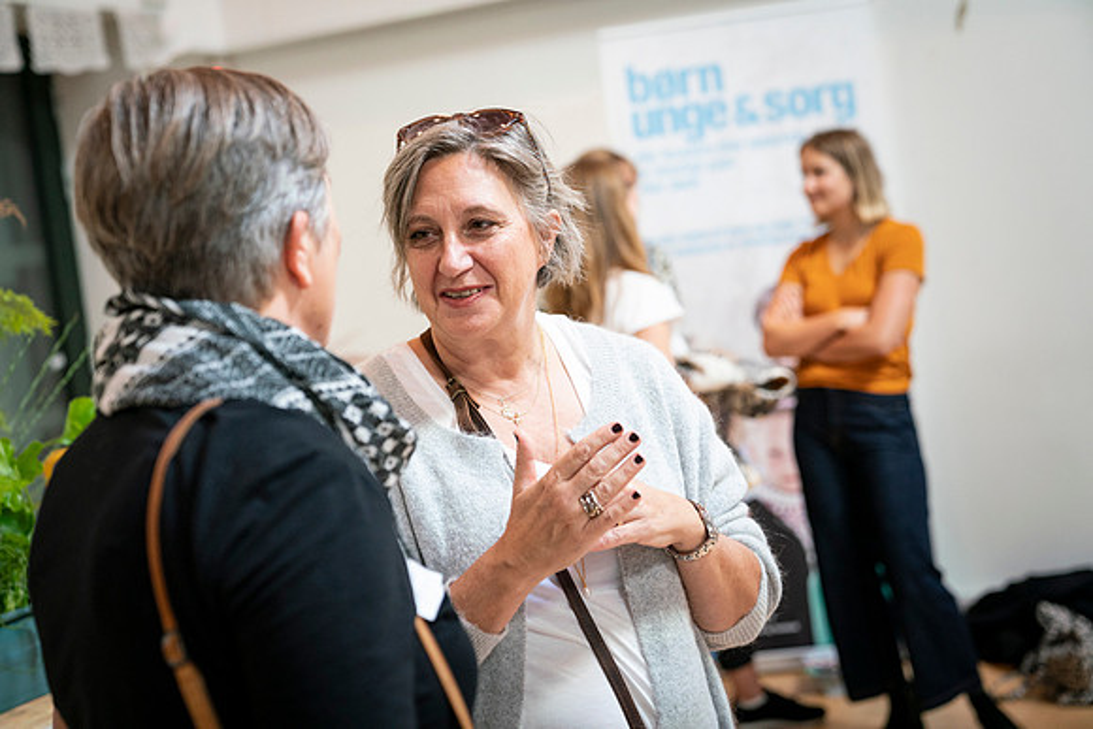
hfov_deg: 36.9
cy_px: 364
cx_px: 546
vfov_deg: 25.1
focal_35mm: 54
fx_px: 1640
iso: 2500
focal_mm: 54
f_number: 2.8
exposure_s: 1/160
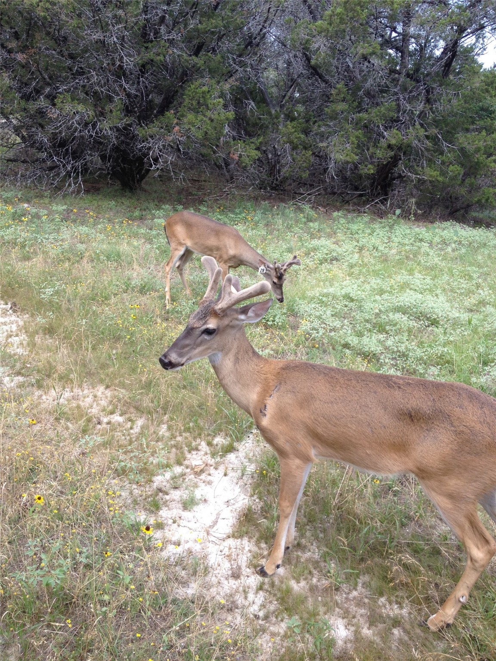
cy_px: 330
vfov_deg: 52.6
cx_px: 248
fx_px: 669
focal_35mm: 35
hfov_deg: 40.7
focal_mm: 4.28
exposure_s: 1/391
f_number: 2.4
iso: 64
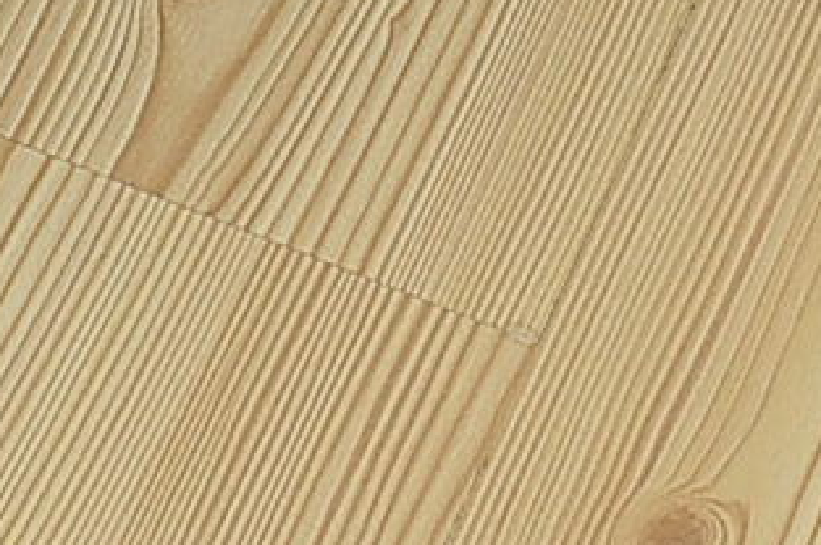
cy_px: -1077
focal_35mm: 329
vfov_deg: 4.0
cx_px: -92
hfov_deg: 6.2
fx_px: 7495
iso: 320
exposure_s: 1/160
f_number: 4.2
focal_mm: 32
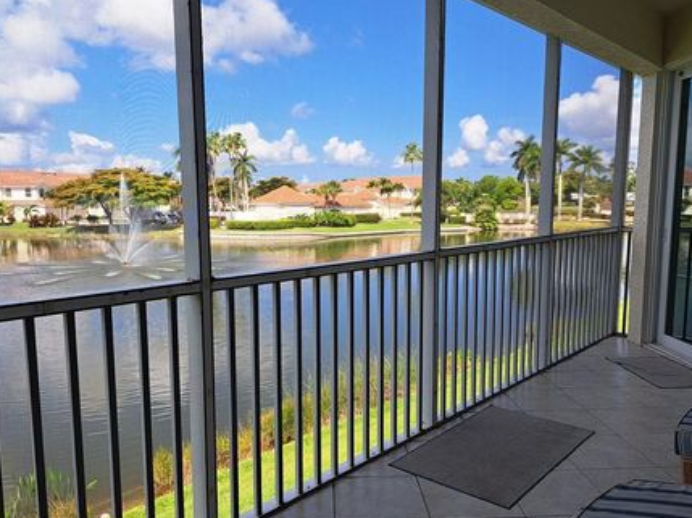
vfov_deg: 49.7
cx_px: 345
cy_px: 272
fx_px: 559
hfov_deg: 63.5
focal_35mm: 28
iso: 50
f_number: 1.8
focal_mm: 5.23
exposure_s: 1/433
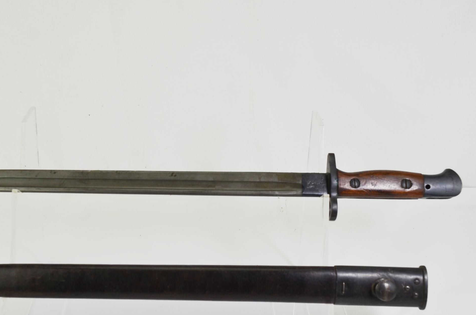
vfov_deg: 26.3
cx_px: 172
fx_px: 673
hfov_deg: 38.6
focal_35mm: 51
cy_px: 189
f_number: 6.3
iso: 200
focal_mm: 26
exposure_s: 1/160
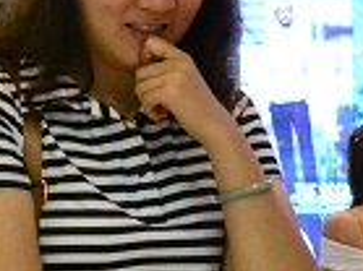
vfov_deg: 6.8
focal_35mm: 216
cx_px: 60
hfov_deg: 9.1
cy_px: 387
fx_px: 2263
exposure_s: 1/400
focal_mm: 26
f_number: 5
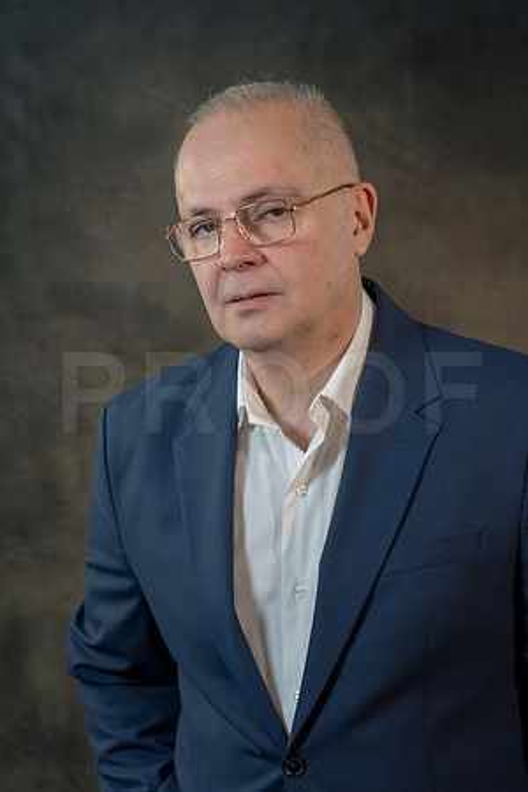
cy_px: 396
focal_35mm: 105
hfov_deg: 13.0
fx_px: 2310
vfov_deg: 19.5
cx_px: 264
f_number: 5
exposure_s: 1/100
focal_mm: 105
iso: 250
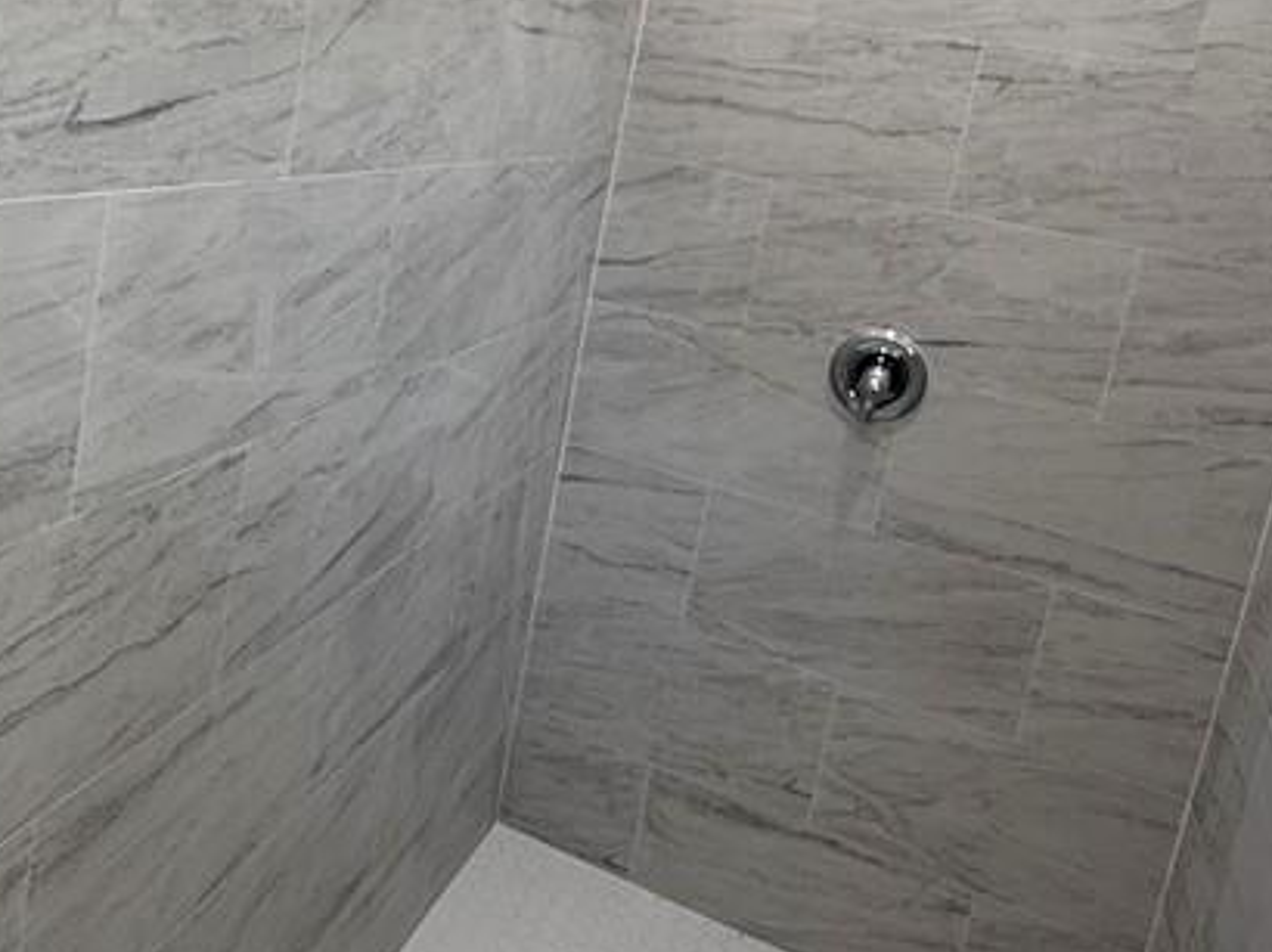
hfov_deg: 50.9
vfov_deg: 39.4
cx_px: 351
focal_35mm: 35
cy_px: 223
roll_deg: -10.0
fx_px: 1285
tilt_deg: -7.9
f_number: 2.2
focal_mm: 2.22
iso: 200
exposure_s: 1/120
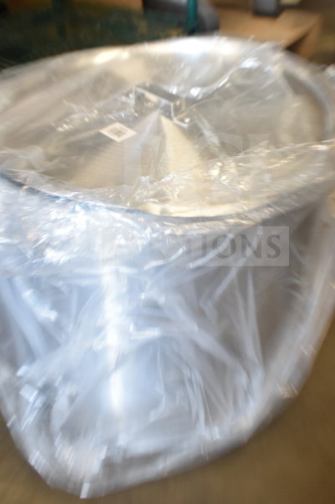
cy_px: 200
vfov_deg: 41.1
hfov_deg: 28.1
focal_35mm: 48
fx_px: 667
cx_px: 195
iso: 720
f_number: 3.8
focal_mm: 21
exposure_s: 1/30
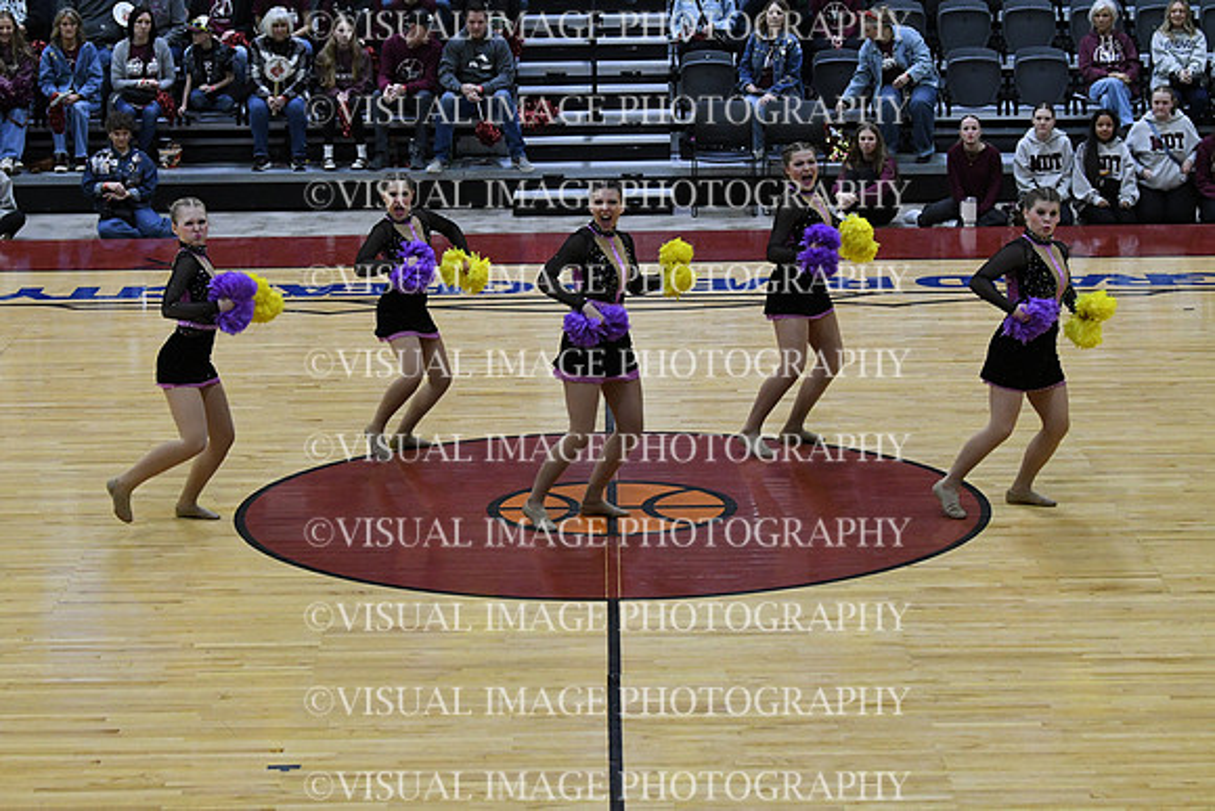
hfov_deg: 19.5
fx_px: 3544
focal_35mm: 105
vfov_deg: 13.0
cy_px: 406
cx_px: 608
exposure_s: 1/500
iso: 4000
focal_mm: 70
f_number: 4
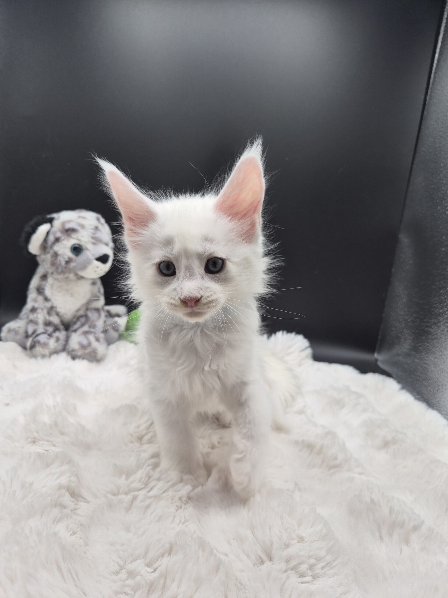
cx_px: 224
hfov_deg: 58.9
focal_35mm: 23
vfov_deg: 73.9
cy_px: 299
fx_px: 397
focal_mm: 5.4
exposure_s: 1/180
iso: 50
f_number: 1.8
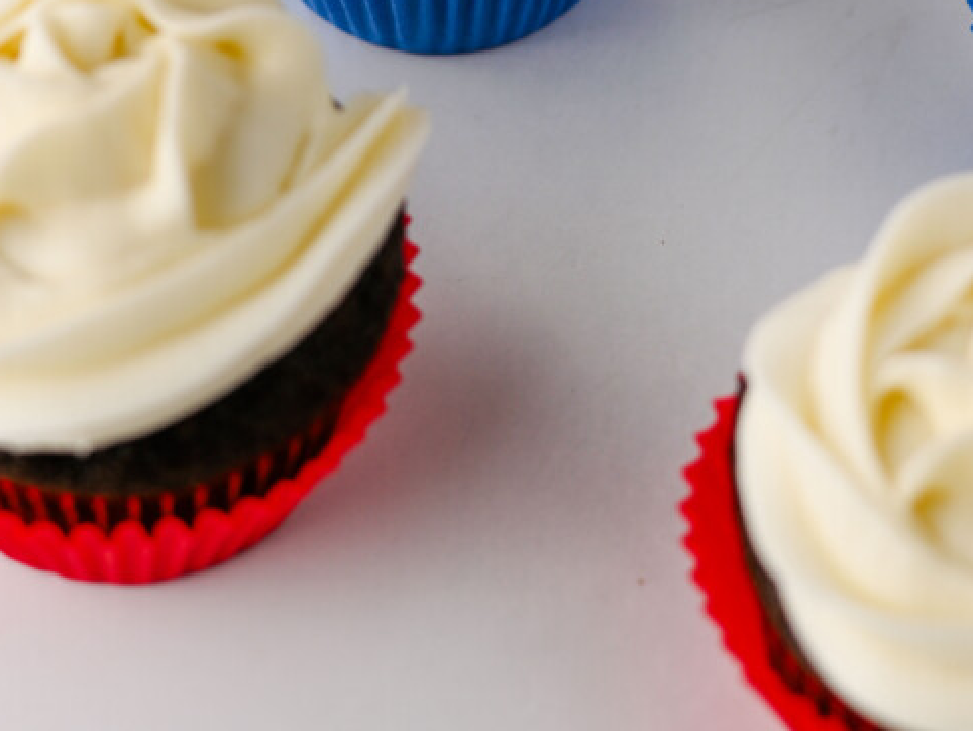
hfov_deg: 18.0
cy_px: -265
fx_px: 3065
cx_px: 466
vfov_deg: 13.1
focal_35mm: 109
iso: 100
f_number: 4
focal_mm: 50
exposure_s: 1/100
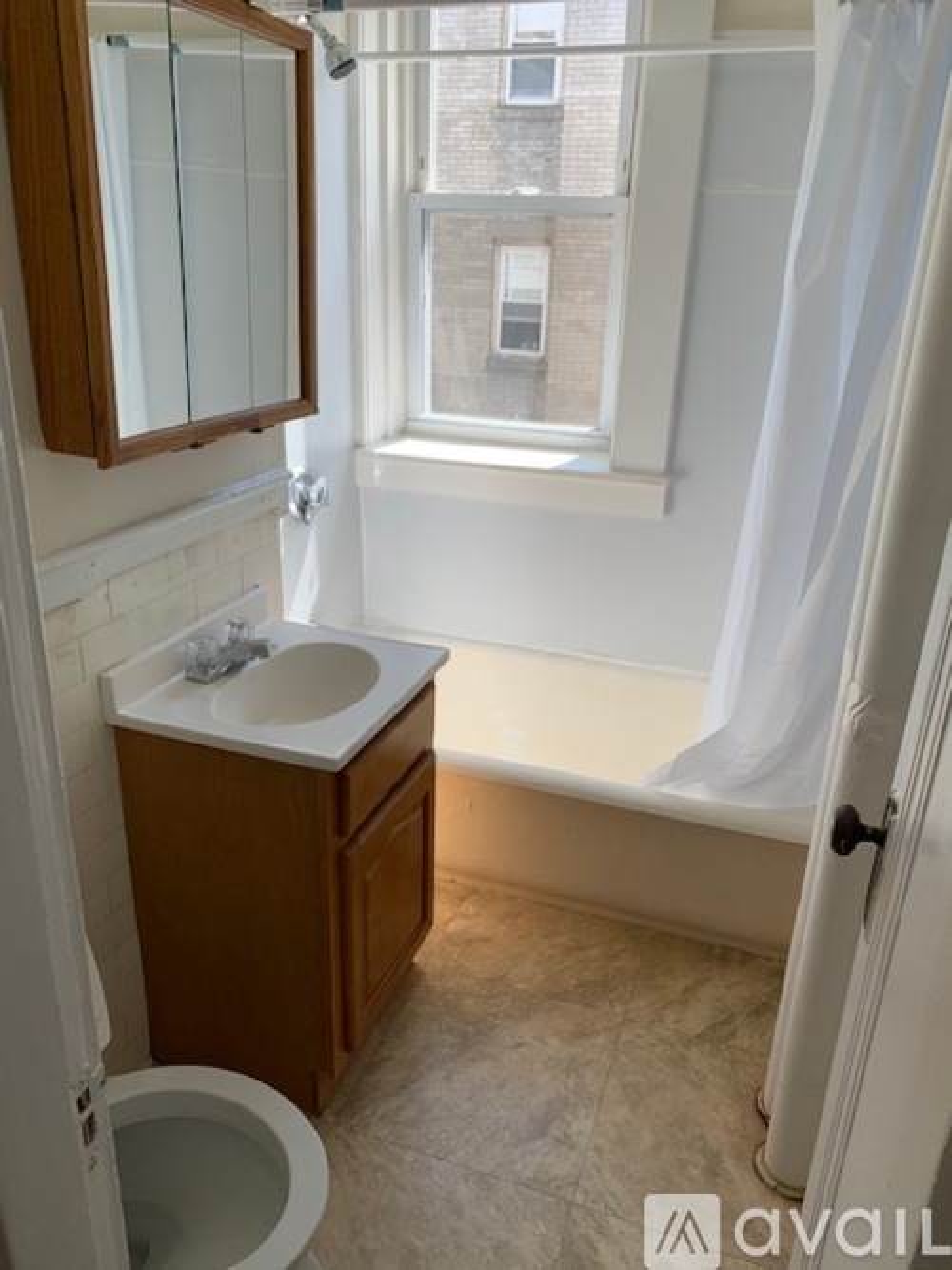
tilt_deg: -19.5
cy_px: 635
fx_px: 954
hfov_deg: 53.0
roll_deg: -2.0
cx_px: 476
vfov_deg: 67.3
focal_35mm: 26
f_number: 1.8
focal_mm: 4.25
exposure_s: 1/351
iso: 25
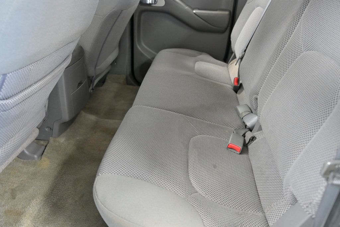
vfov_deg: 46.4
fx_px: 264
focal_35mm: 28
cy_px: 114
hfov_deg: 65.5
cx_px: 170
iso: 2500
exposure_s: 1/60
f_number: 4.5
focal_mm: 28
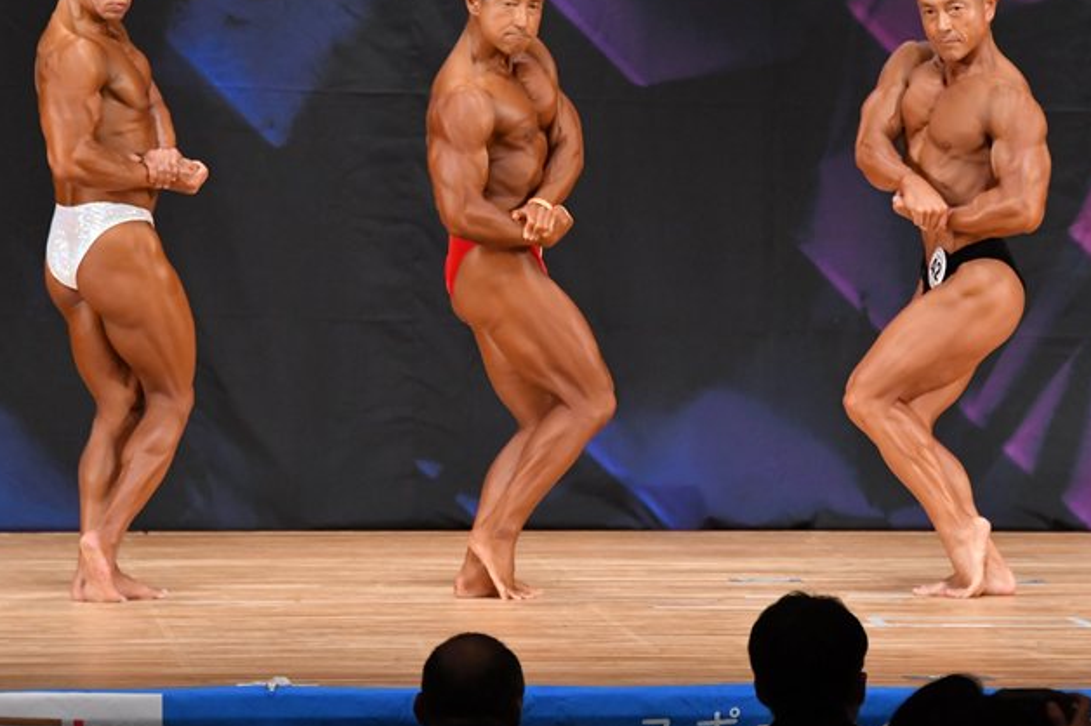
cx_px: 585
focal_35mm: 333
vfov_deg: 4.1
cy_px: 283
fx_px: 10086
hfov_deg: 6.2
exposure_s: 1/400
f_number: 5.6
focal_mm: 180
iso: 5600
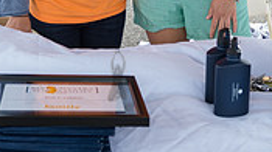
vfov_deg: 12.2
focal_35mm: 94
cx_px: 117
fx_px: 677
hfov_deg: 22.7
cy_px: -77
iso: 200
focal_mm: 27
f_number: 4
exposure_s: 1/250
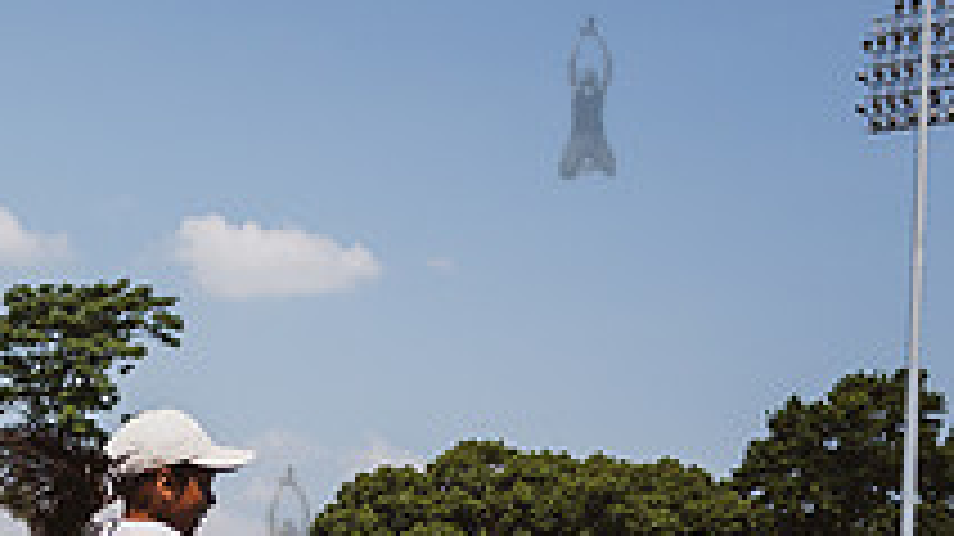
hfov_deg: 24.5
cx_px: -233
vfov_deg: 14.7
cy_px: 782
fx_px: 1947
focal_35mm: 77
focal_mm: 24
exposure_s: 1/2500
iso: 400
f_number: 5.6
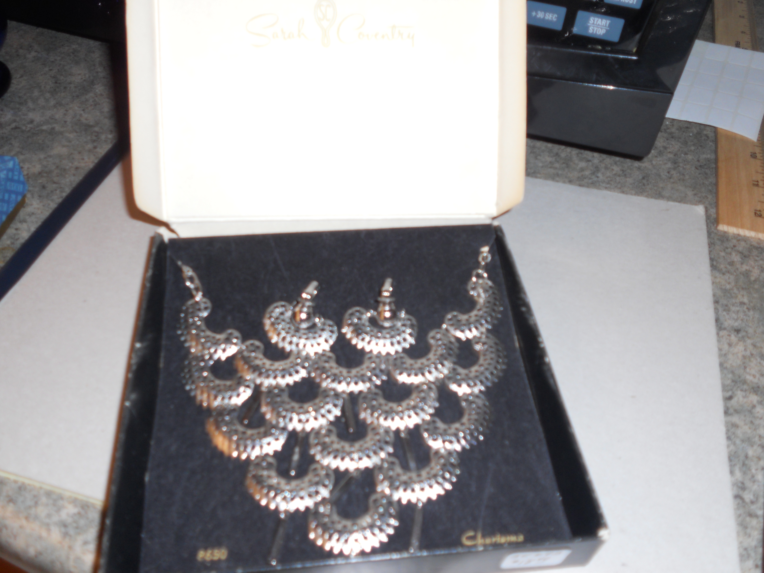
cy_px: 286
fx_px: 706
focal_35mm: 32
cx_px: 382
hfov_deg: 56.8
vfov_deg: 44.2
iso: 80
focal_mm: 5.8
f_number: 3.5
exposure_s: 1/25
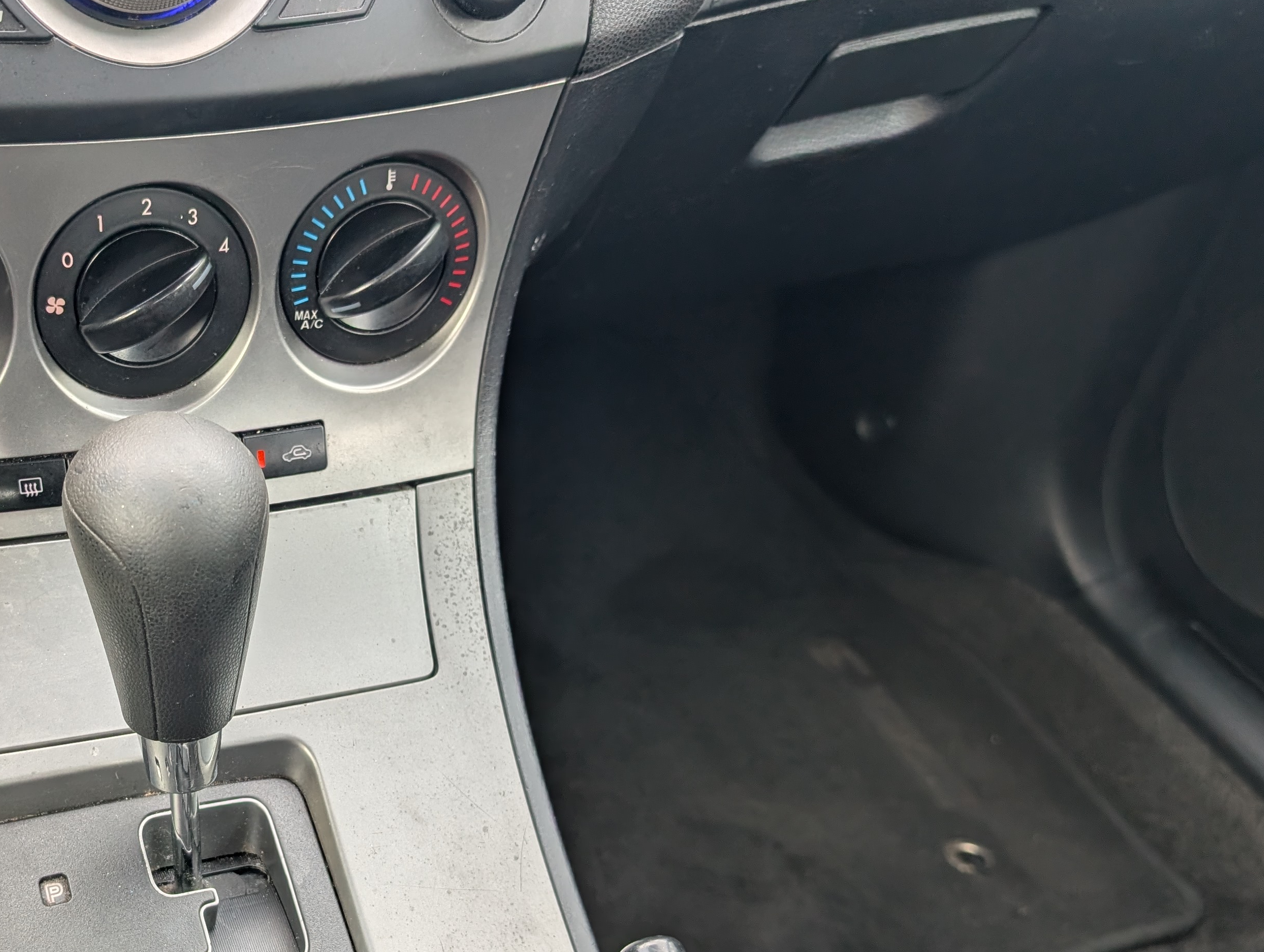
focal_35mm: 40
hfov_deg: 44.7
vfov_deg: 35.4
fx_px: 1463
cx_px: 271
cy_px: 690
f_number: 1.68
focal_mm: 6.9
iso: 22
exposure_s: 1/111
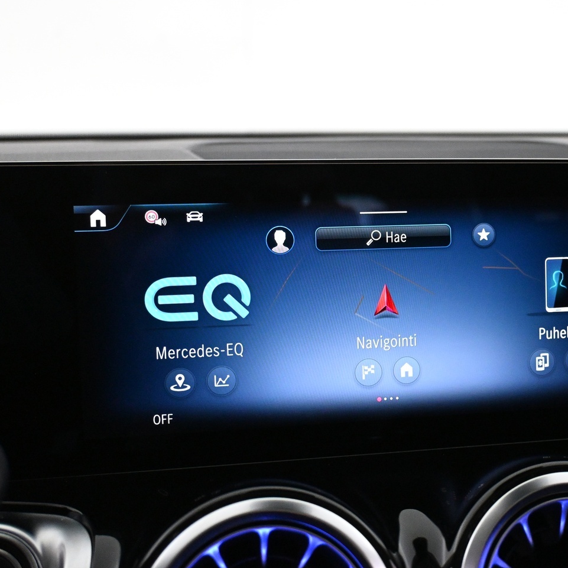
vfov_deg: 38.3
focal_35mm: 44
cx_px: 379
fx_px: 818
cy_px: 273
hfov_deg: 37.9
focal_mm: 20.5
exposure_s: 1/125
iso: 4000
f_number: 3.8
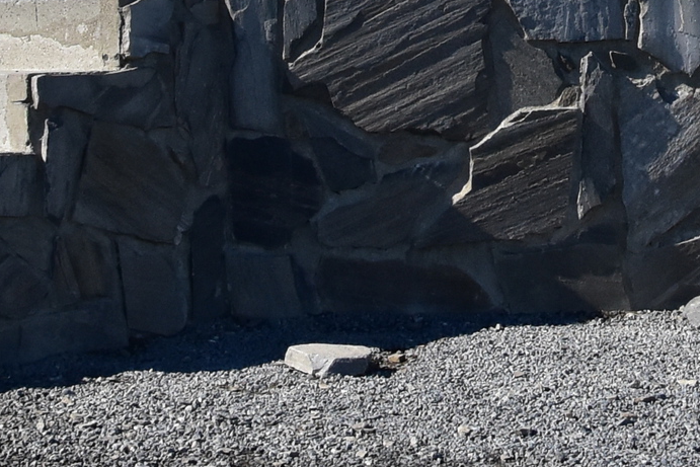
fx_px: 2392
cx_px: 572
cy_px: -386
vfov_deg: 10.5
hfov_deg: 16.5
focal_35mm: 123
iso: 1000
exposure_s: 1/1250
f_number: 13
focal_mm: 18
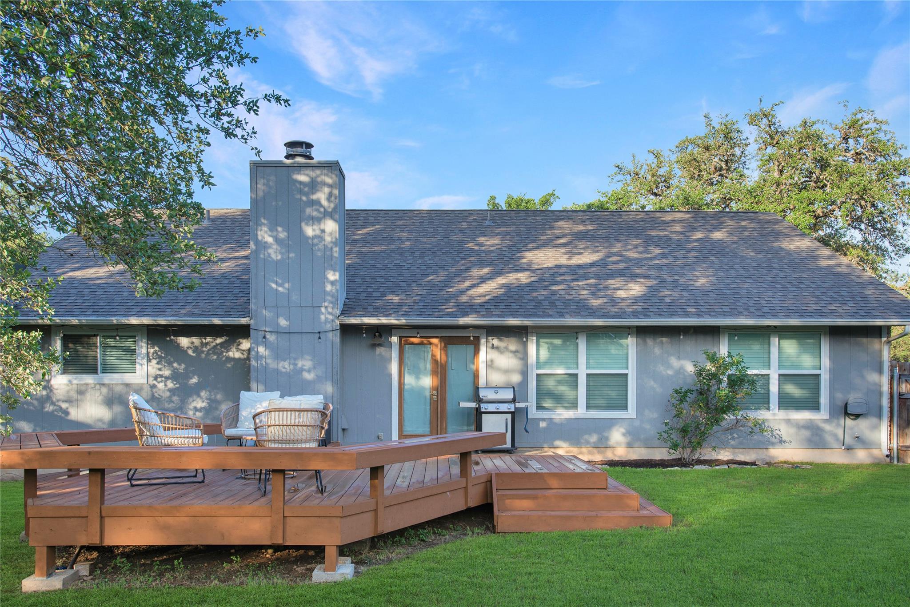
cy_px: 304
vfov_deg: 43.6
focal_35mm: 30
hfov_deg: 61.9
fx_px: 758
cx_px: 455
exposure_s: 1/60
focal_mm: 30
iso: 100
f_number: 7.1
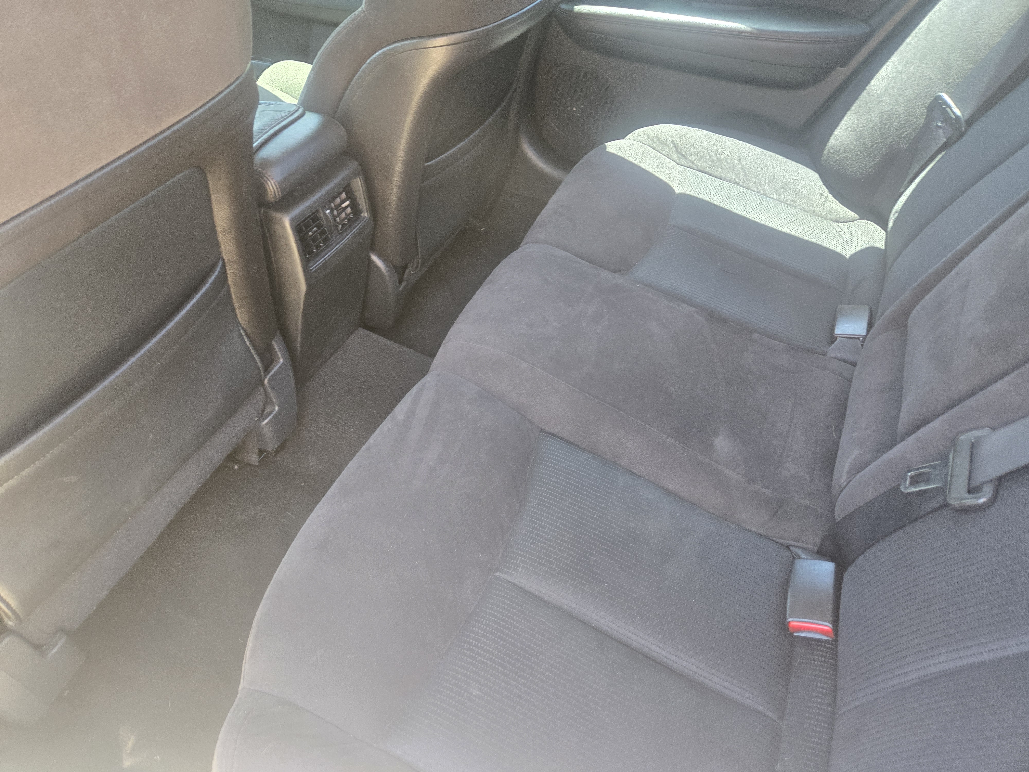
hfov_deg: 73.9
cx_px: 514
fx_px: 684
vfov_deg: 58.9
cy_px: 386
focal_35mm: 23
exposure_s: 1/120
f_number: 1.8
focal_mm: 5.4
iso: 200
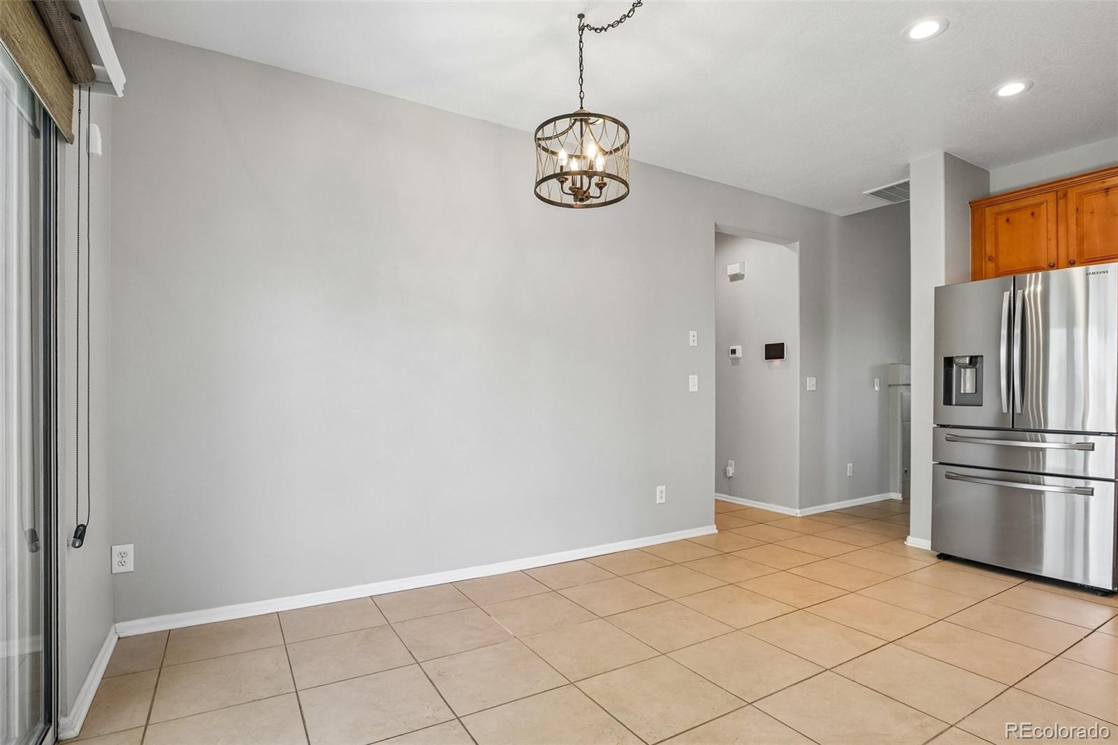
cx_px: 559
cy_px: 372
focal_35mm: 16
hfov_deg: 95.0
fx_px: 512
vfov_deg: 72.0
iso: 250
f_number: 8
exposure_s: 1/30
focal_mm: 11
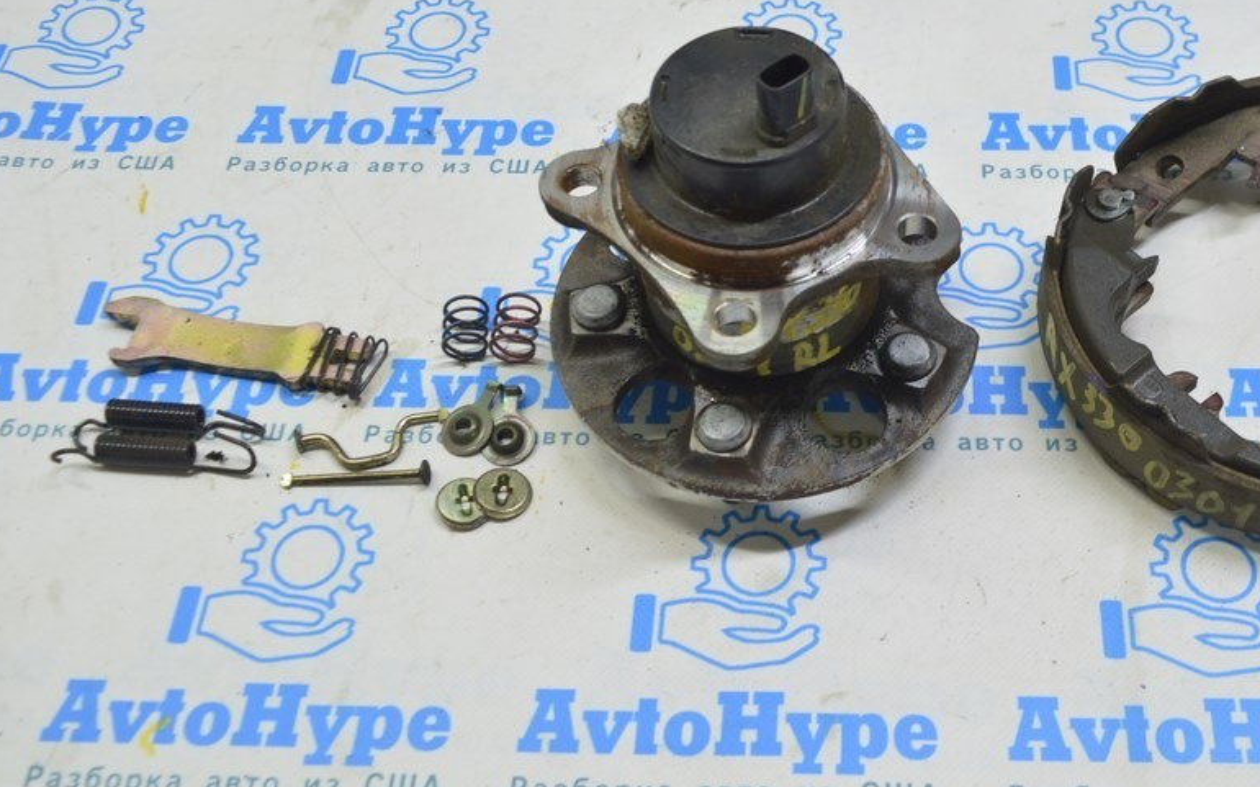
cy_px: 405
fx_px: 1465
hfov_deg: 46.1
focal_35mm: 43
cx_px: 802
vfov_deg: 30.1
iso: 400
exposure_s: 1/20
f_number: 5.6
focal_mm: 21
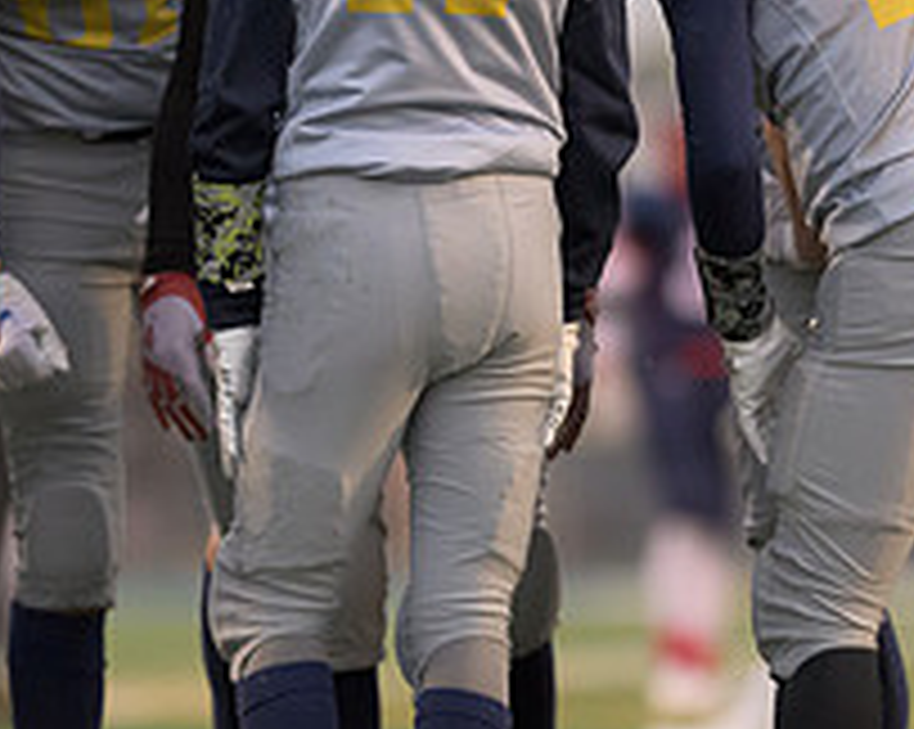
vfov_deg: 2.1
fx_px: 19917
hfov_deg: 2.6
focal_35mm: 737
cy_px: 130
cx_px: 398
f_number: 2
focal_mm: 200
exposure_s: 1/2000
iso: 2500
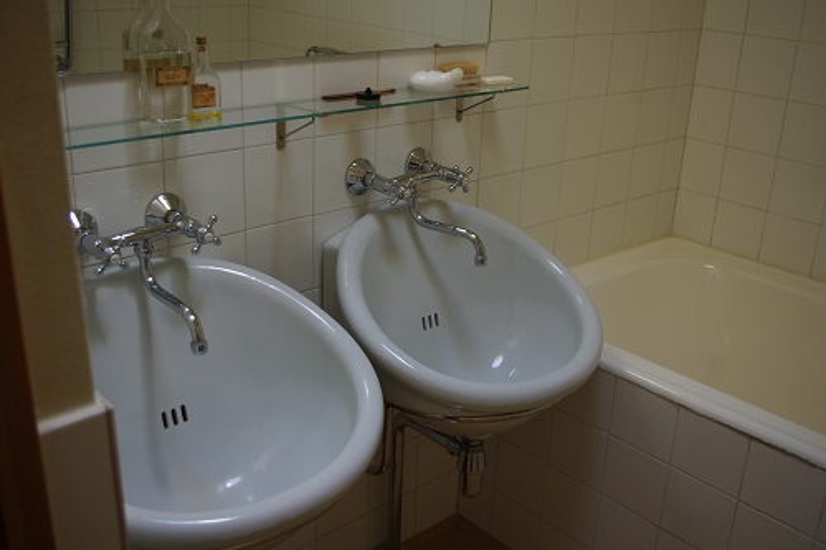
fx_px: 826
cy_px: 275
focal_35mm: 36
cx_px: 413
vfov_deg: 36.8
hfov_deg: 53.1
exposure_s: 1/50
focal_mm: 24.38
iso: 200
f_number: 4
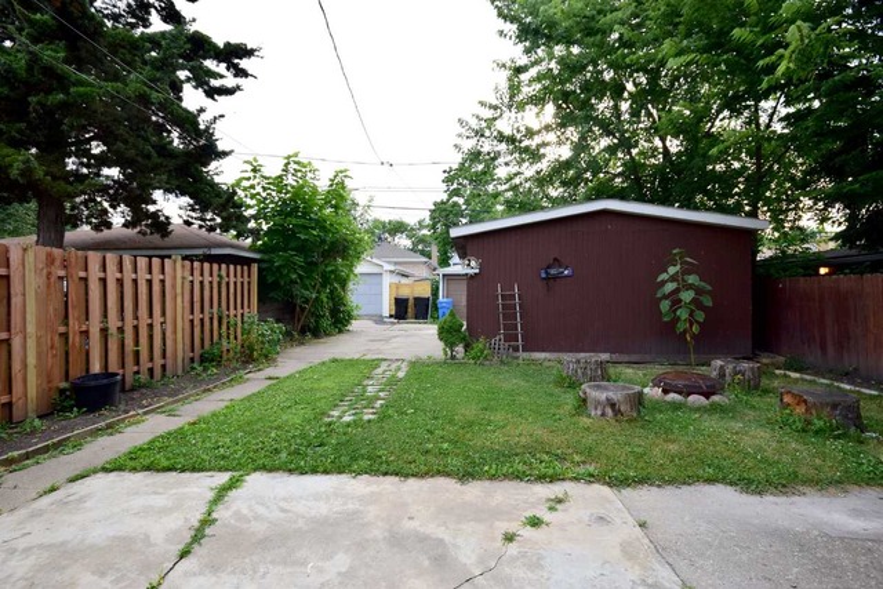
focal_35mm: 18
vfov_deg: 67.4
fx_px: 442
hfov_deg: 90.0
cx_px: 442
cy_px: 294
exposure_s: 1/250
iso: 500
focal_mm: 12
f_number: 8
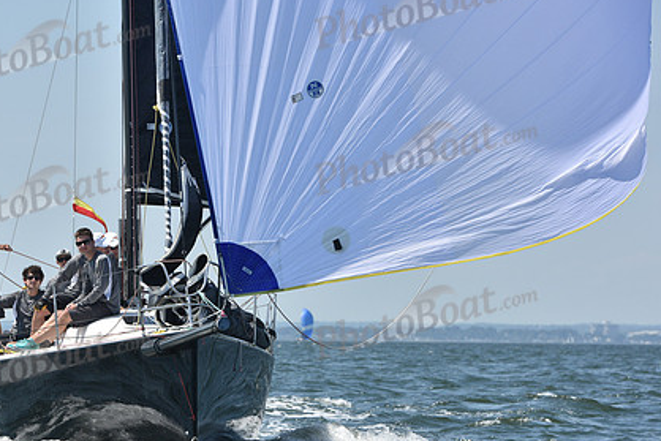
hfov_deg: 9.6
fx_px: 3949
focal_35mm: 215
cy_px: 258
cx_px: 234
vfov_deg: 6.4
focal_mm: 155
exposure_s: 1/1250
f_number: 7.1
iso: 250
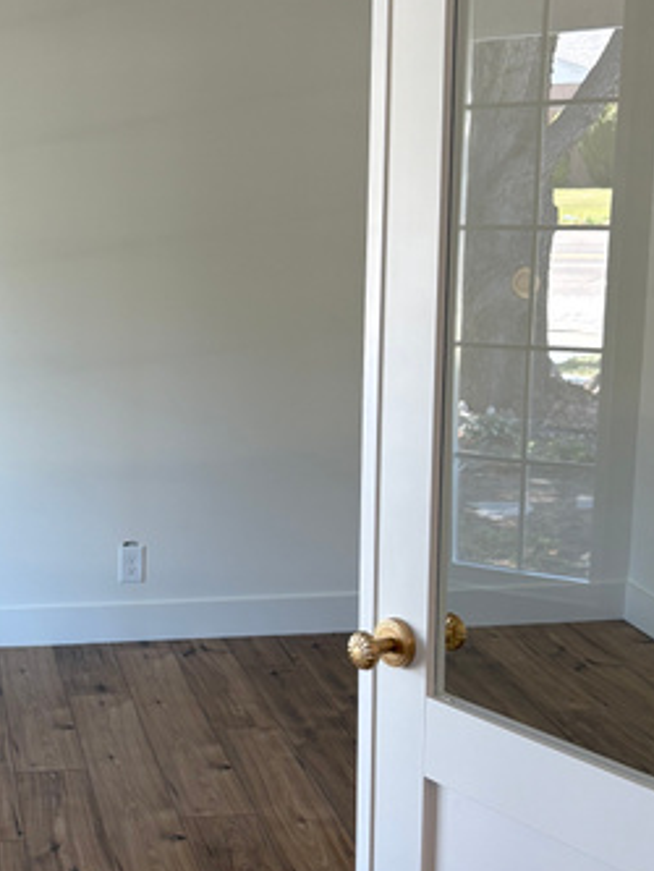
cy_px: 507
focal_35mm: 60
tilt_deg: -10.0
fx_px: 1510
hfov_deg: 23.4
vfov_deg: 32.1
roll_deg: +1.2
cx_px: -3
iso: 64
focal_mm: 5.96
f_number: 1.6
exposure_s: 1/60
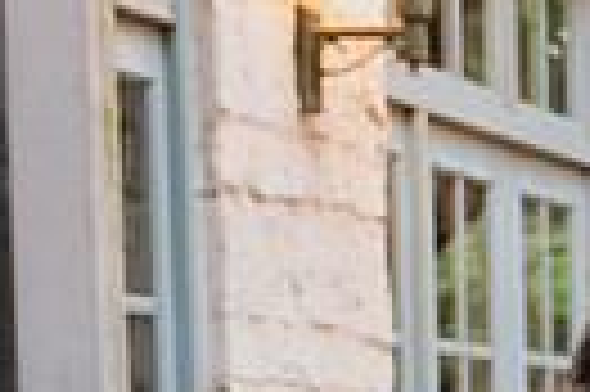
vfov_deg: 5.7
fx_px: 3847
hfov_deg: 8.3
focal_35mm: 235
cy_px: 692
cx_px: 1194
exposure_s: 1/160
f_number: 3.5
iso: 3200
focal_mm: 53
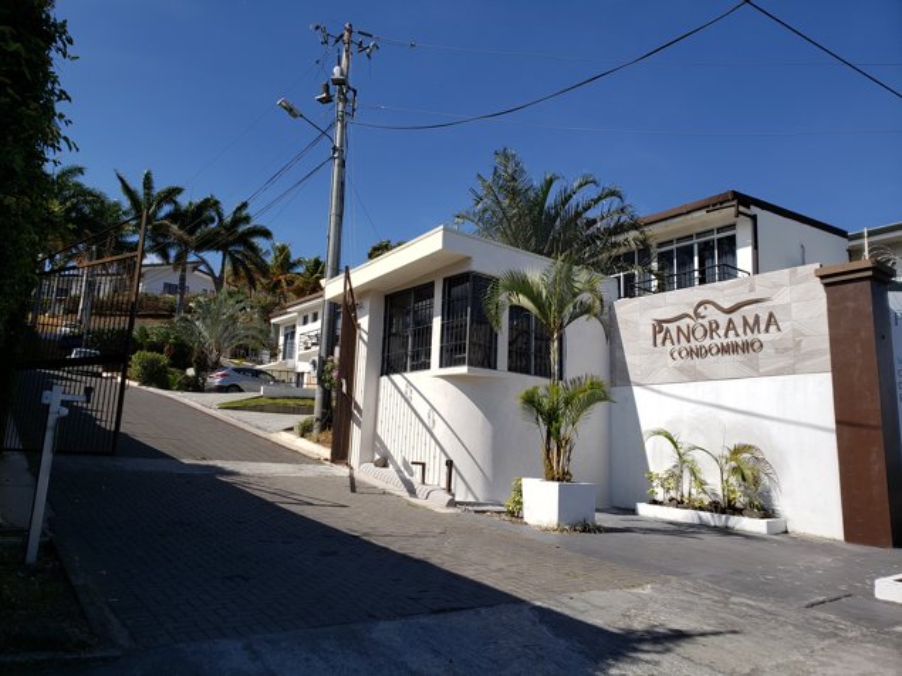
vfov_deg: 53.0
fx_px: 677
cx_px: 451
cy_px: 338
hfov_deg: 67.3
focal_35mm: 26
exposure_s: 1/2289
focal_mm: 4.3
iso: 50
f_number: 2.4
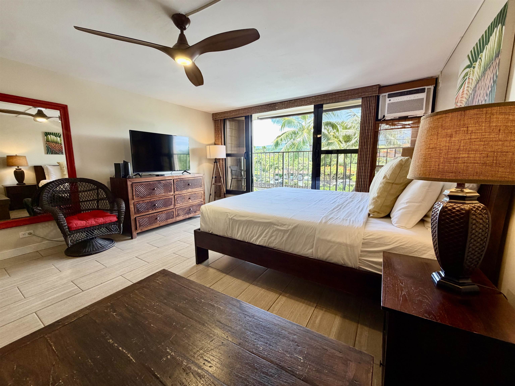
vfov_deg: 85.7
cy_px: 193
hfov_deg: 102.1
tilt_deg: -8.7
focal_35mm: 14
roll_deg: +0.6
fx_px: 208
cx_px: 258
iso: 125
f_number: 2.2
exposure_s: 1/120
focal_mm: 2.22
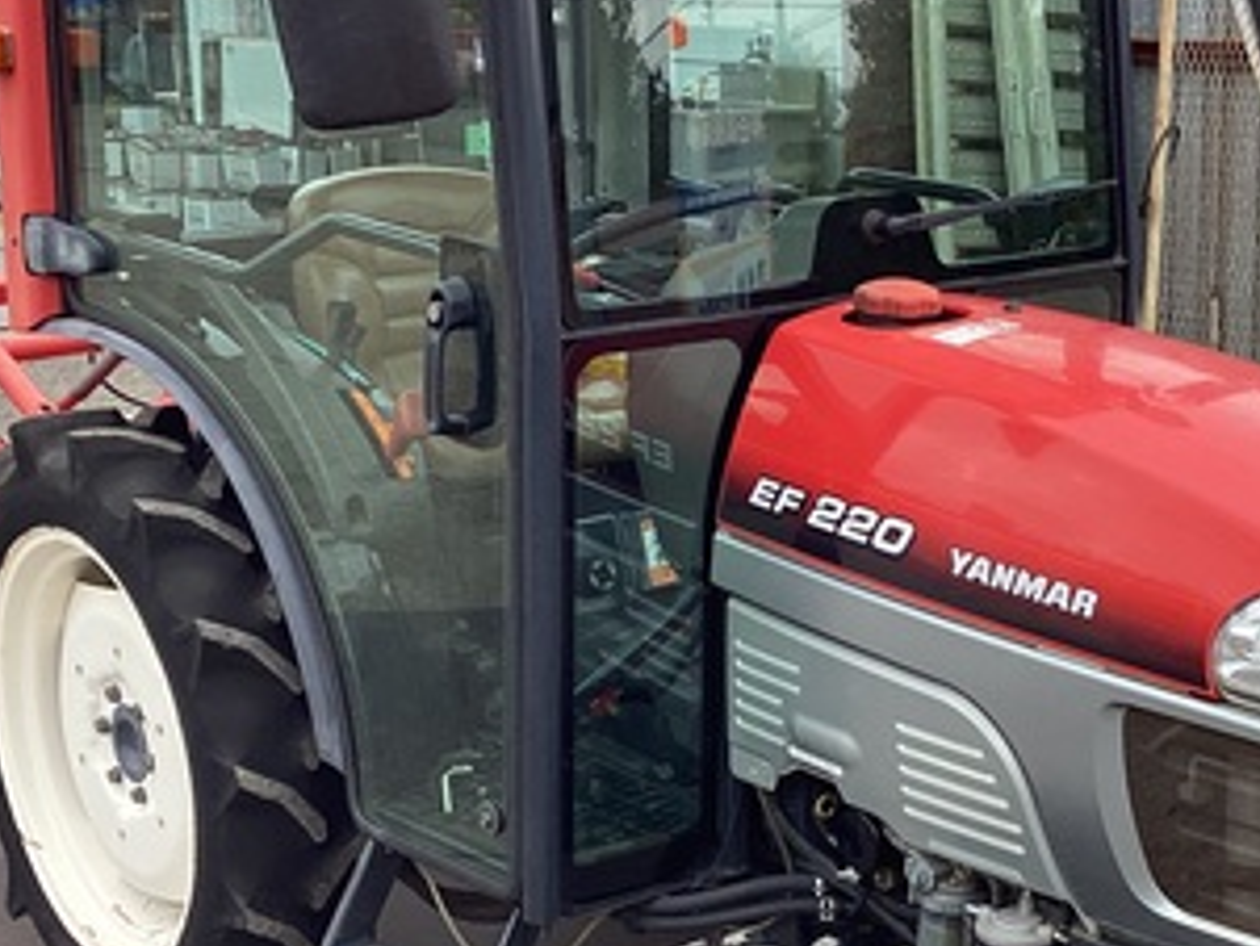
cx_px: 890
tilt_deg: -14.6
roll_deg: -0.4
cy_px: 567
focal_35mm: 65
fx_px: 2367
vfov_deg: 22.6
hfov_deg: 29.5
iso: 50
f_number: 2.4
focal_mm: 3.3
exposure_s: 1/120
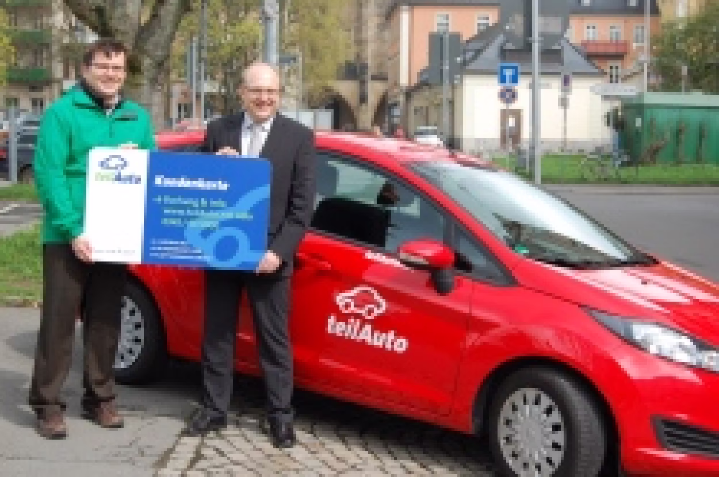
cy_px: 238
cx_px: 360
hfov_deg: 33.4
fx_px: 1197
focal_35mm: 60
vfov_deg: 22.6
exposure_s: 1/200
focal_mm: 40
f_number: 7.1
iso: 200
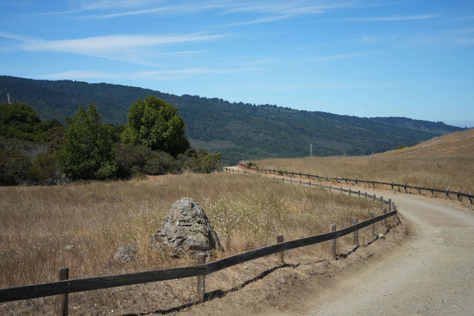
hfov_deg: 39.6
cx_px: 237
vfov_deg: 27.0
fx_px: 658
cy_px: 158
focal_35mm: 50
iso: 160
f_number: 4.5
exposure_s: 1/1600
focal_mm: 50
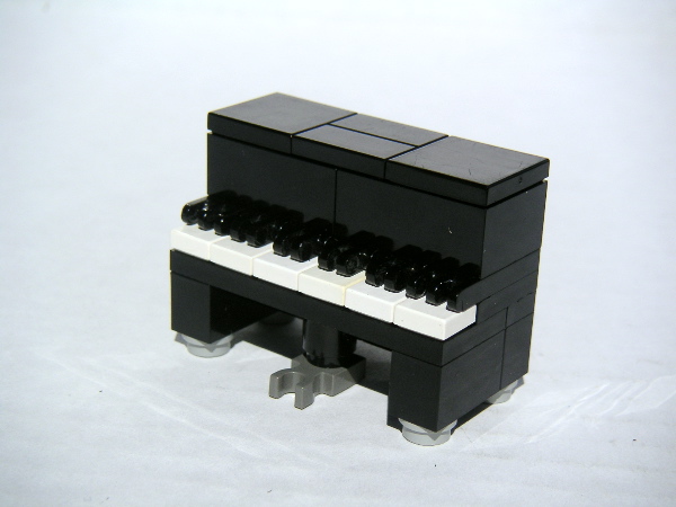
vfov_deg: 20.7
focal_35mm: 71
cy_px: 254
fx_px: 1387
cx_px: 338
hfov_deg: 27.4
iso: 50
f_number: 6.7
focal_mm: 11
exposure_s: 1/350
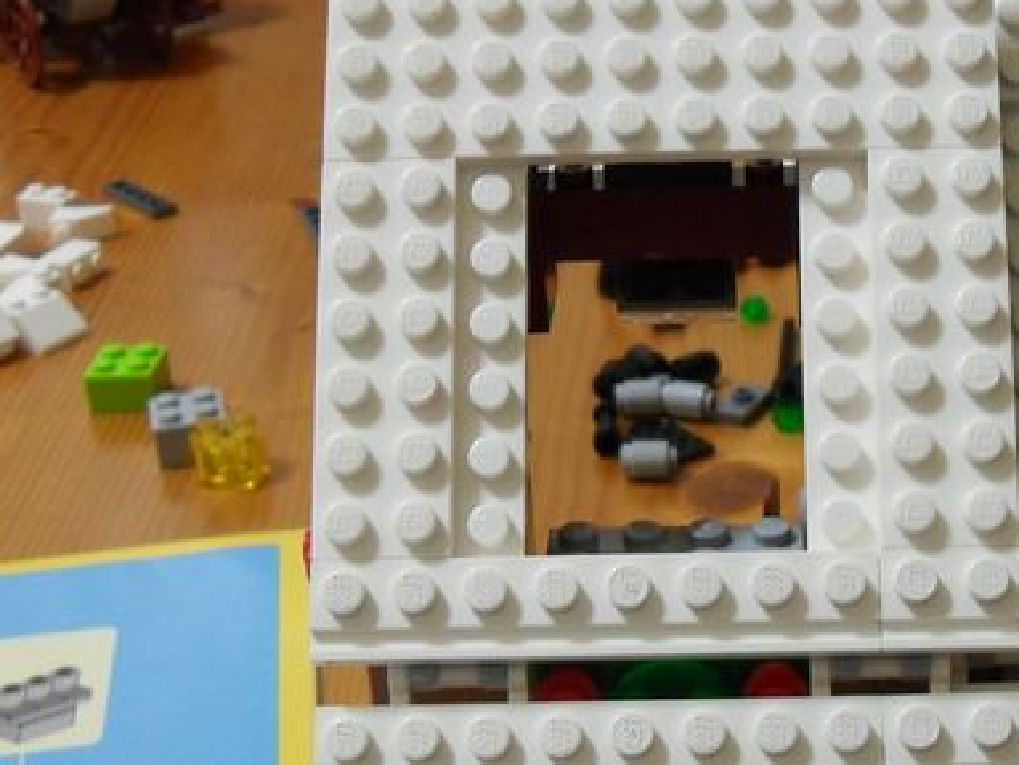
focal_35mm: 73
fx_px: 2149
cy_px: 579
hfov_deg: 26.2
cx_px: 804
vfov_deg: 20.0
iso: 200
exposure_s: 1/10
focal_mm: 6.2
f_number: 2.8
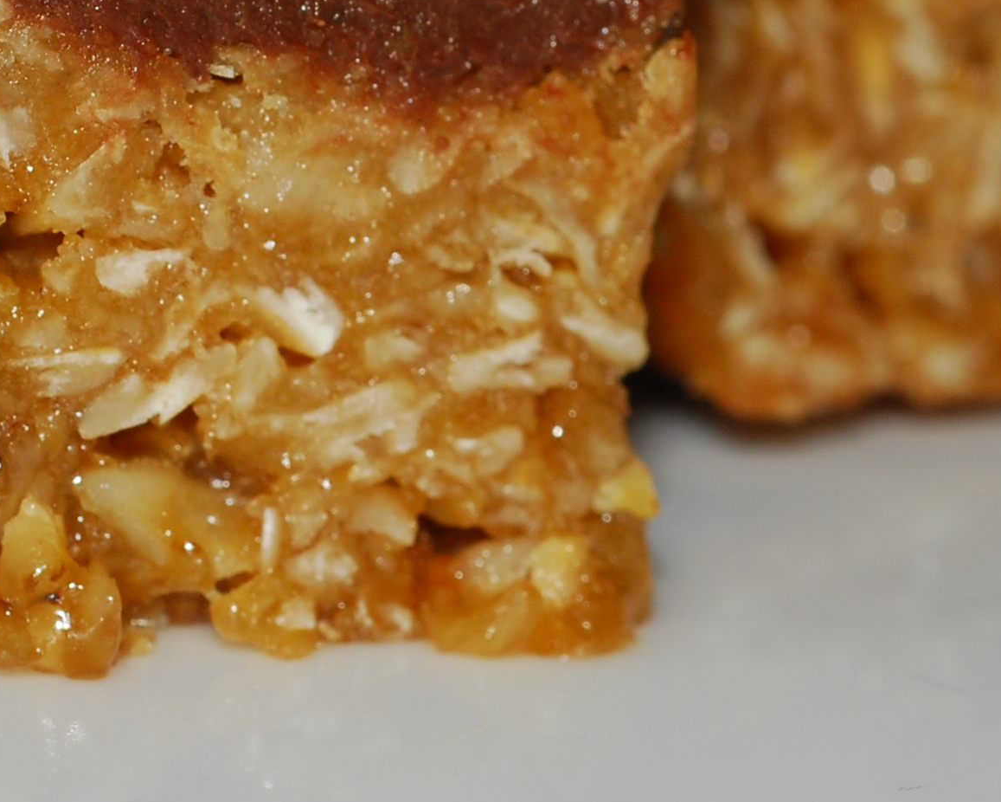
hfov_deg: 6.8
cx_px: 612
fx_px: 8385
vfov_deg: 5.5
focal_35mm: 283
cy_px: -16
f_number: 11
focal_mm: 60
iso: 200
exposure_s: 1/60
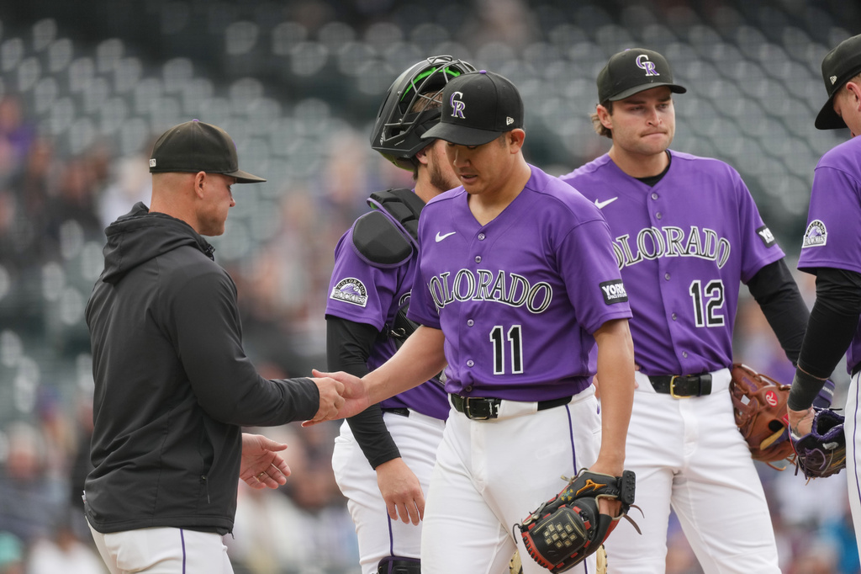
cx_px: 430
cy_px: 287
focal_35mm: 600
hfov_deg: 3.4
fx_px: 14345
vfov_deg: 2.3
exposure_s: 1/1600
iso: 800
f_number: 4
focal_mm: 600
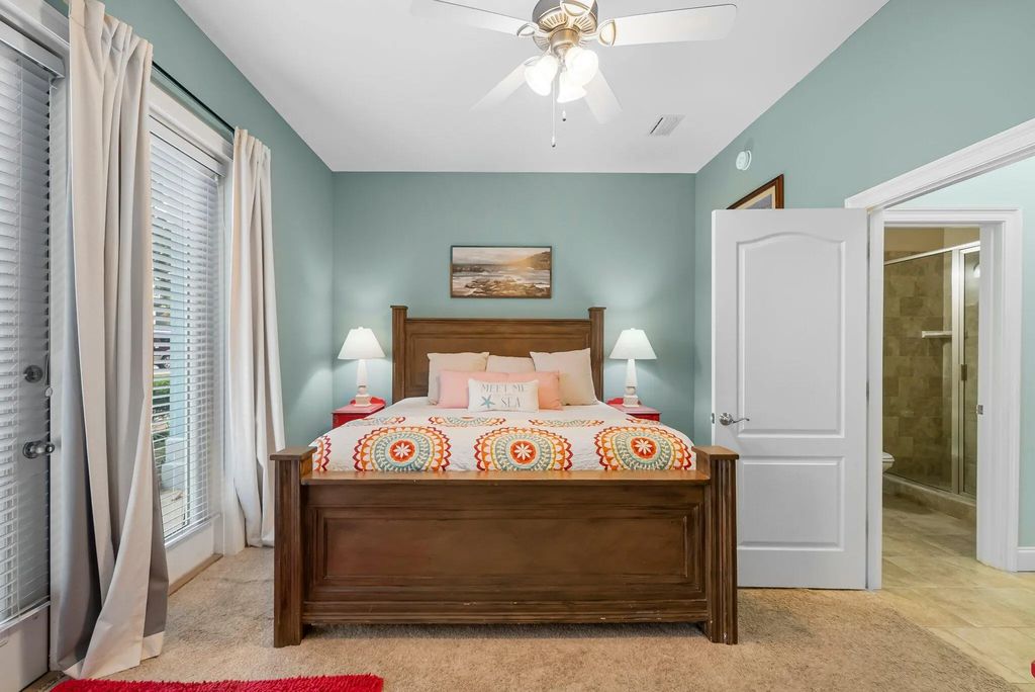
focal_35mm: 14
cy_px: 346
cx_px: 518
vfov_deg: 81.3
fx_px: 403
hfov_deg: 104.2
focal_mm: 14
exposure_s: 1/1.25
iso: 400
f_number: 9
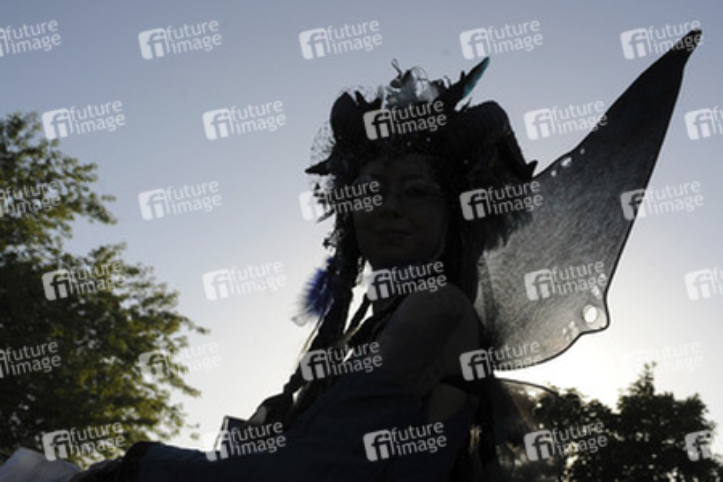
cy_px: 241
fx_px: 703
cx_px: 362
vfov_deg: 37.9
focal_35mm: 35
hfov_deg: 54.4
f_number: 9
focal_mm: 35
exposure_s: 1/5000
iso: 1250
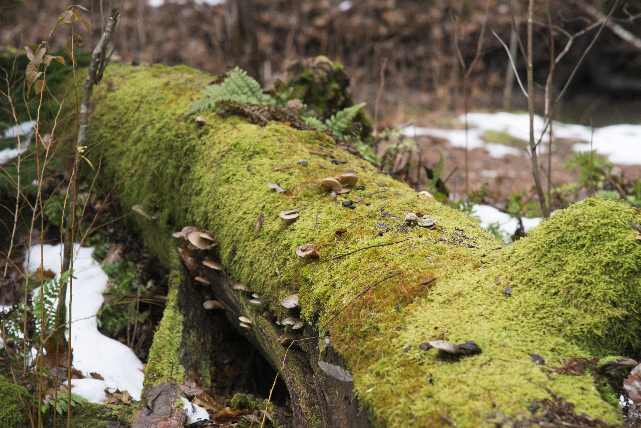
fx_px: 2137
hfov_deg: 17.1
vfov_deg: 11.4
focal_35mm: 120
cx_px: 320
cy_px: 214
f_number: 6.3
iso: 800
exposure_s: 1/160
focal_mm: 120
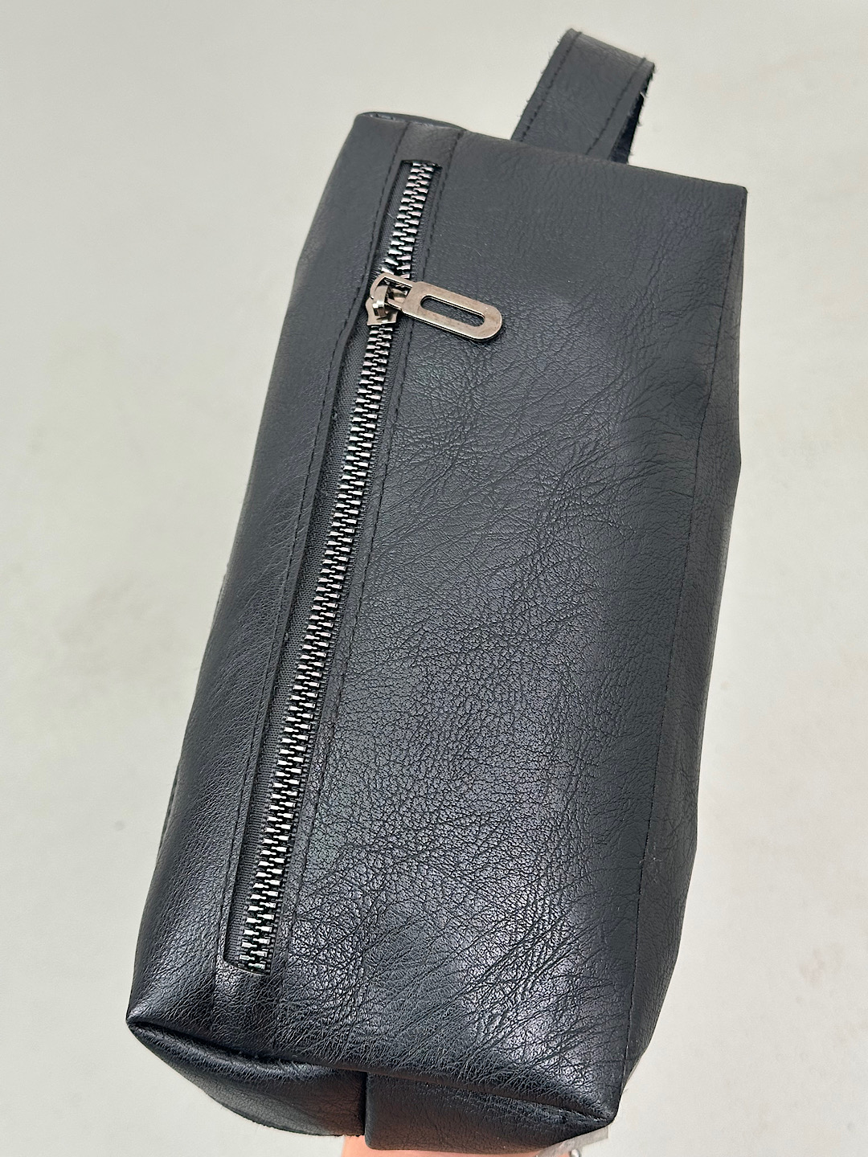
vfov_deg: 39.7
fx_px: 1605
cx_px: 434
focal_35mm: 48
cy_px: 578
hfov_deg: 30.3
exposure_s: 1/100
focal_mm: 6.86
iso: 50
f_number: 1.78
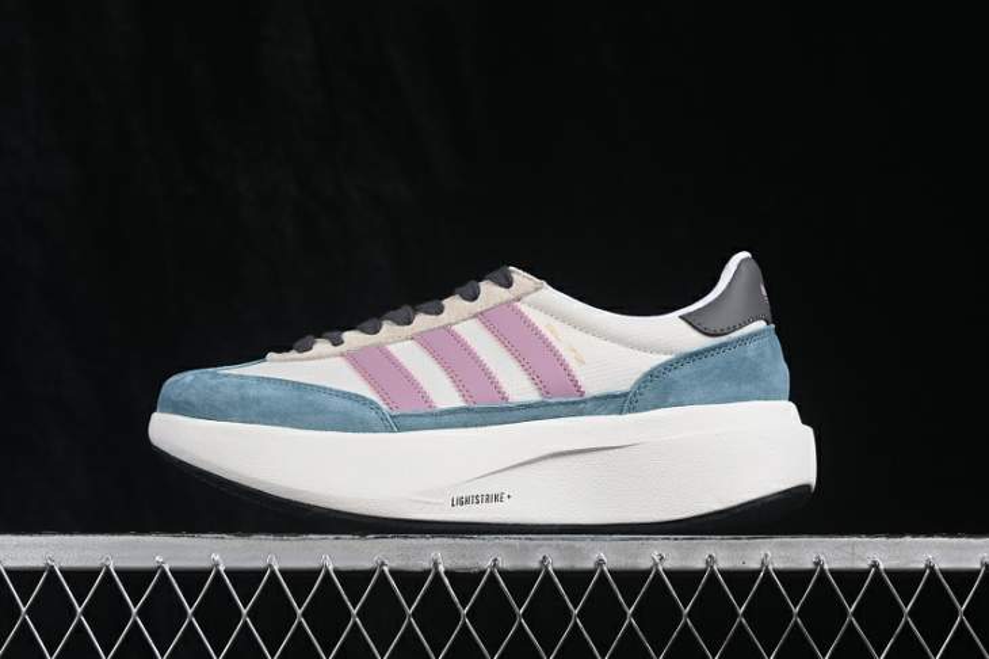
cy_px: 330
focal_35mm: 75
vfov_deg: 18.2
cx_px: 494
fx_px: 2059
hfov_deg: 27.0
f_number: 8
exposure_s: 1/80
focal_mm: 50
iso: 160
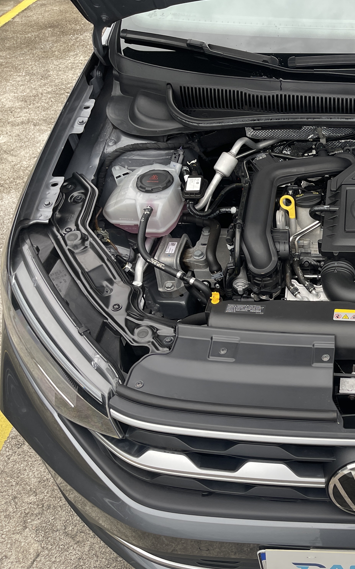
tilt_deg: -43.9
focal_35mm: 36
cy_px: 287
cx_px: 365
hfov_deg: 32.2
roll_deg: -1.8
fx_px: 557
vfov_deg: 54.0
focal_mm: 5.1
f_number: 1.6
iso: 125
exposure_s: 1/121
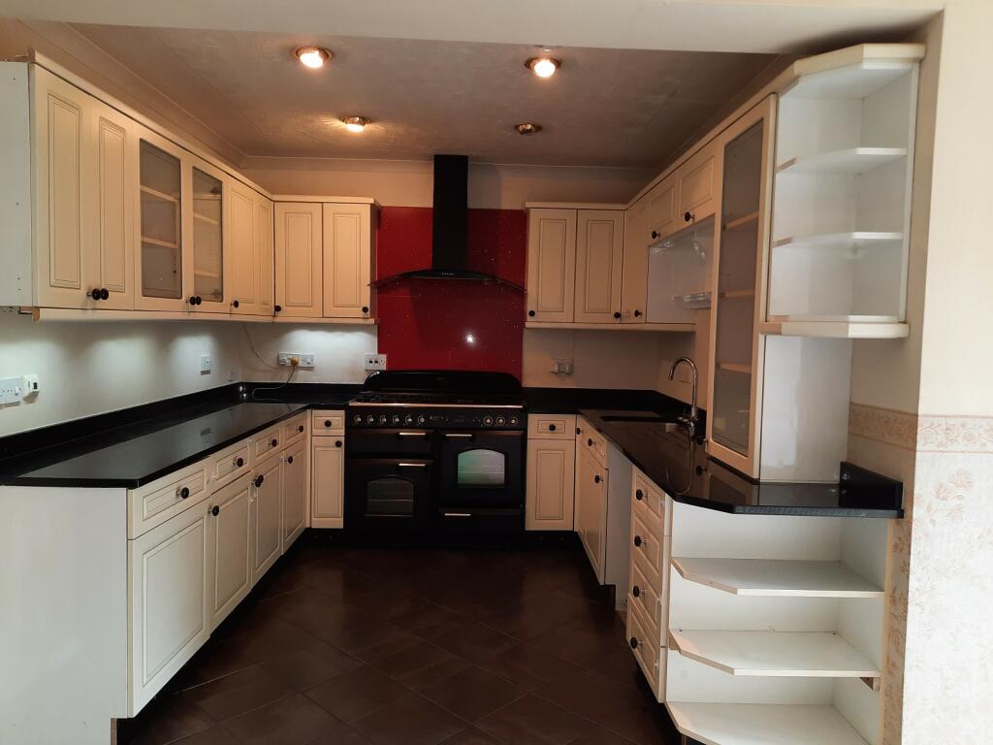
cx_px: 496
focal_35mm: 25
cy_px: 372
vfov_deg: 54.9
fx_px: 717
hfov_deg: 69.4
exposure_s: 1/50
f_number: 2
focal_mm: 4.6
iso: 100
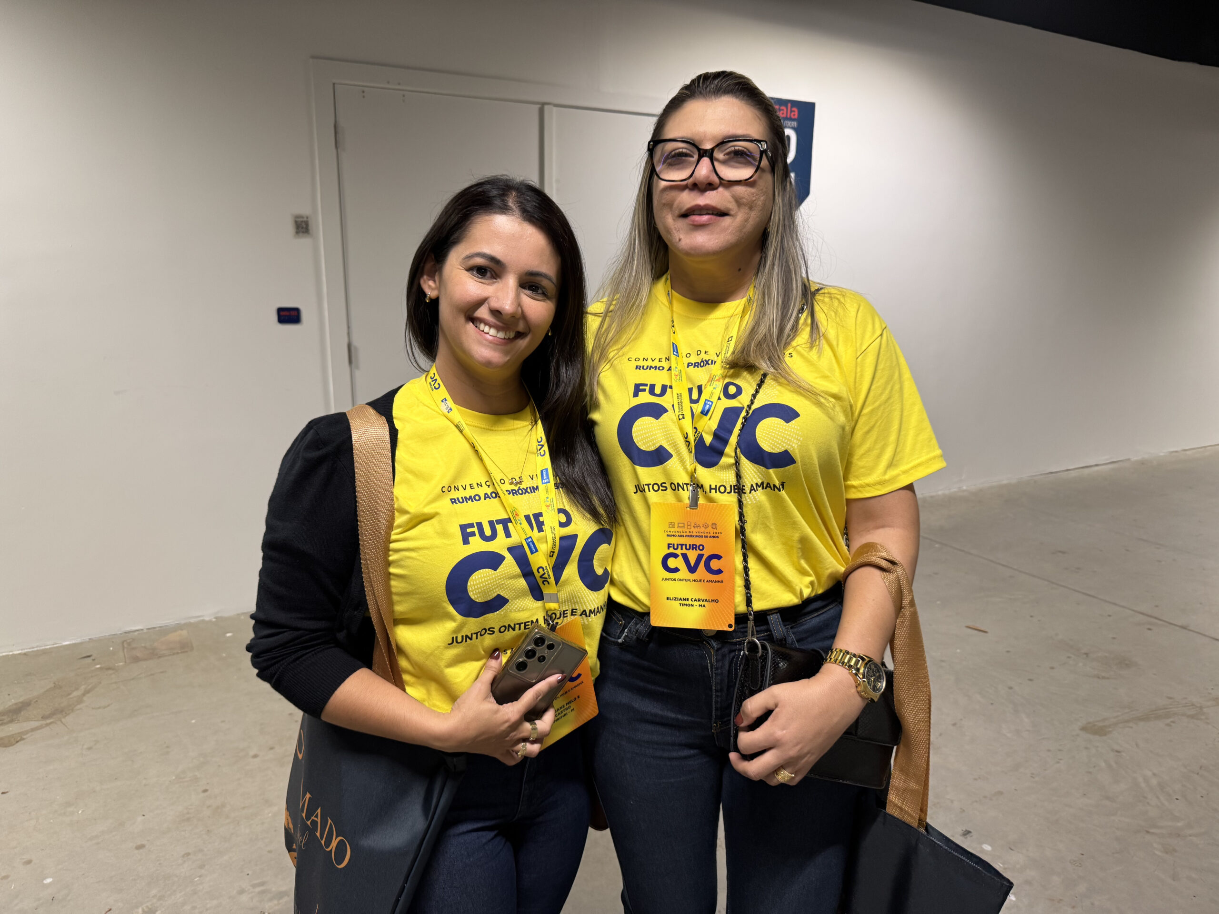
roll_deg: -0.9
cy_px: 457
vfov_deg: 56.8
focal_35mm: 24
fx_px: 845
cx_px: 610
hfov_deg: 71.6
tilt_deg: -13.6
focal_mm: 6.76
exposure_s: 1/60
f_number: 1.78
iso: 125
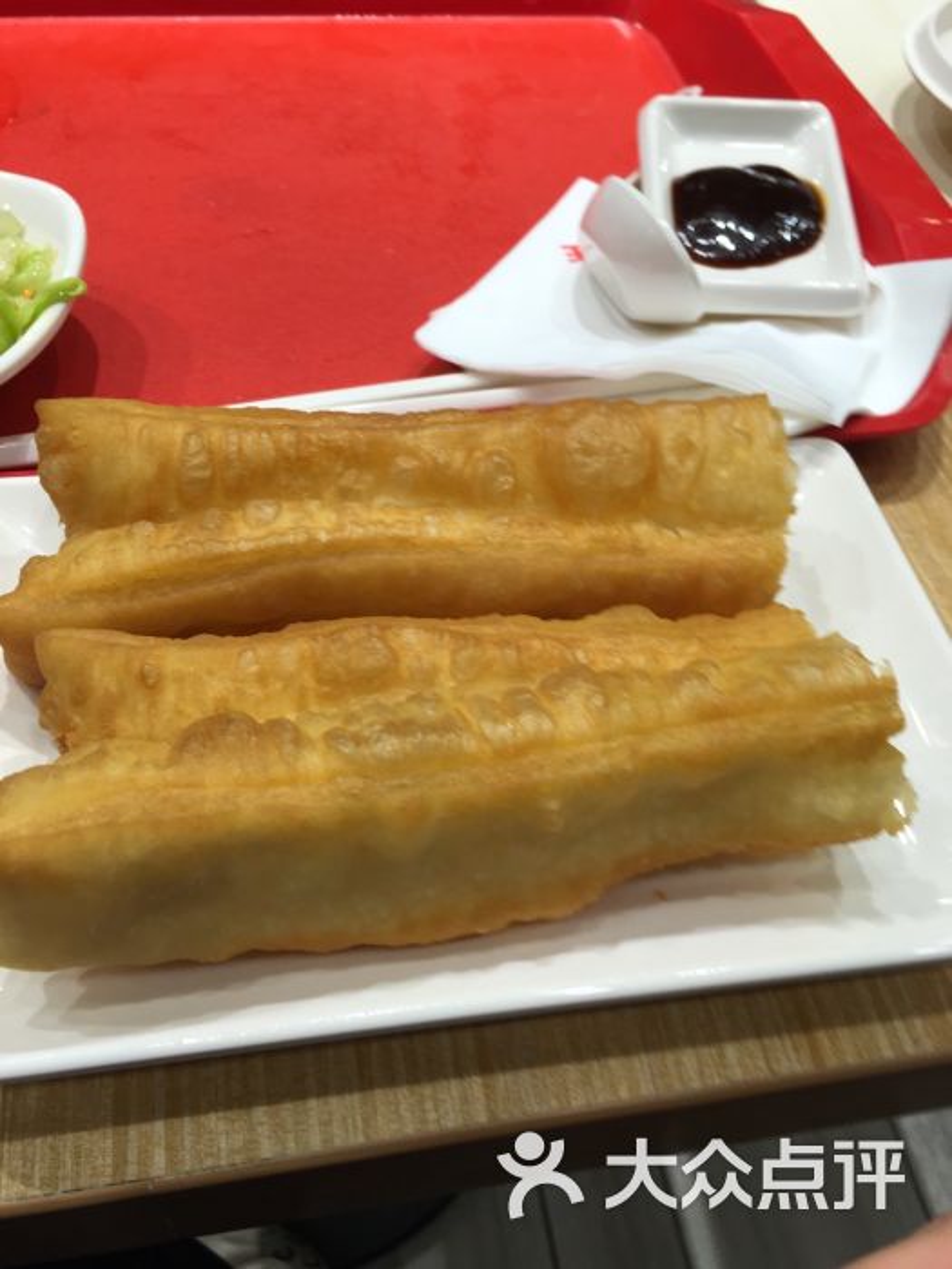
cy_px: 634
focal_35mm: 29
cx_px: 476
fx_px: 1063
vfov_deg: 61.7
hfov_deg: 48.2
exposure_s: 1/50
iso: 32
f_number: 2.2
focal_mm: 4.15
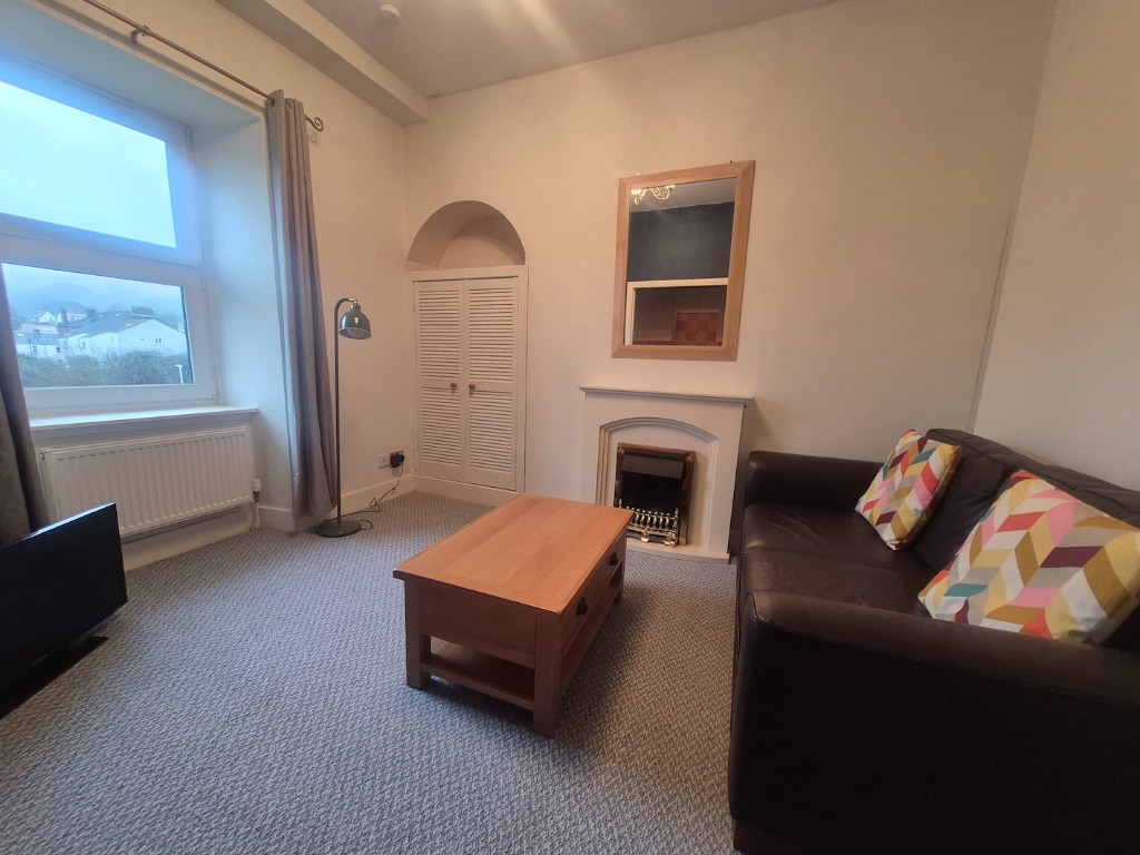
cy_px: 428
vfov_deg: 89.9
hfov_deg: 106.2
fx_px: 428
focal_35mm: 13
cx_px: 570
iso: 250
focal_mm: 1.74
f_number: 2.2
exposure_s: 1/50
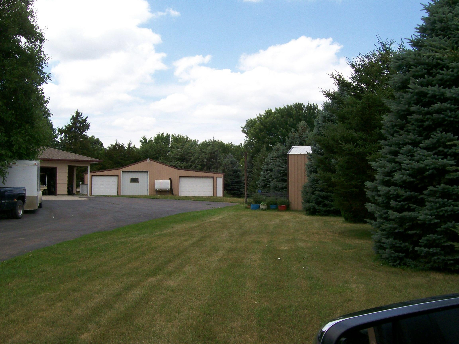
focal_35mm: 36
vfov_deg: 39.7
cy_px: 172
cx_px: 230
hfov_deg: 51.4
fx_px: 477
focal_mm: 6
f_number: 4.8
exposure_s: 1/454
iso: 80
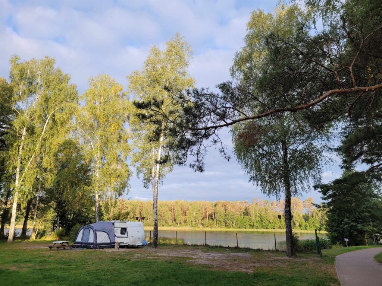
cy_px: 143
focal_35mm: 26
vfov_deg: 53.1
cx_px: 191
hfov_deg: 67.3
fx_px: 287
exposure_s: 1/732
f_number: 1.8
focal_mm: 5.4
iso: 40
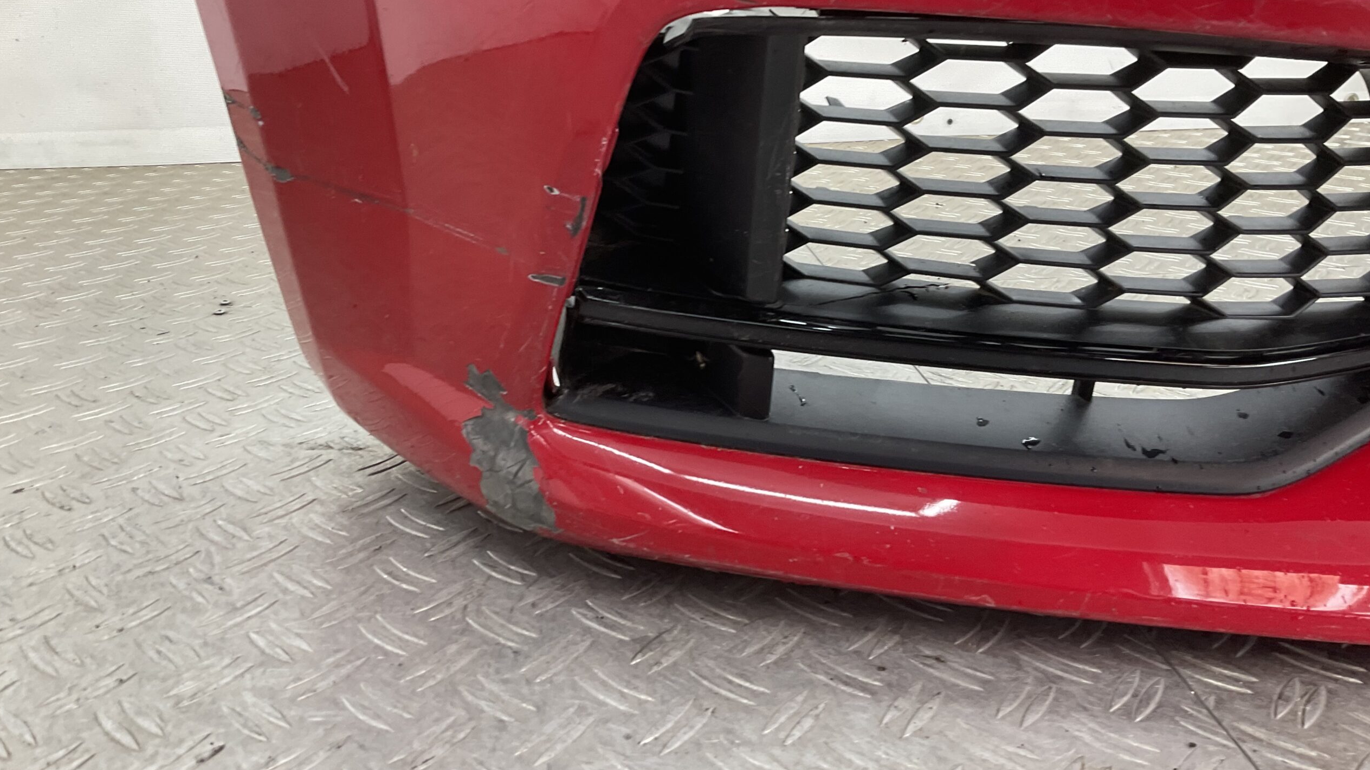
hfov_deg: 61.0
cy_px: 308
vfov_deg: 36.5
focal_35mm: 32
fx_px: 1162
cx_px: 689
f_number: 1.8
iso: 40
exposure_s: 1/60
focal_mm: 3
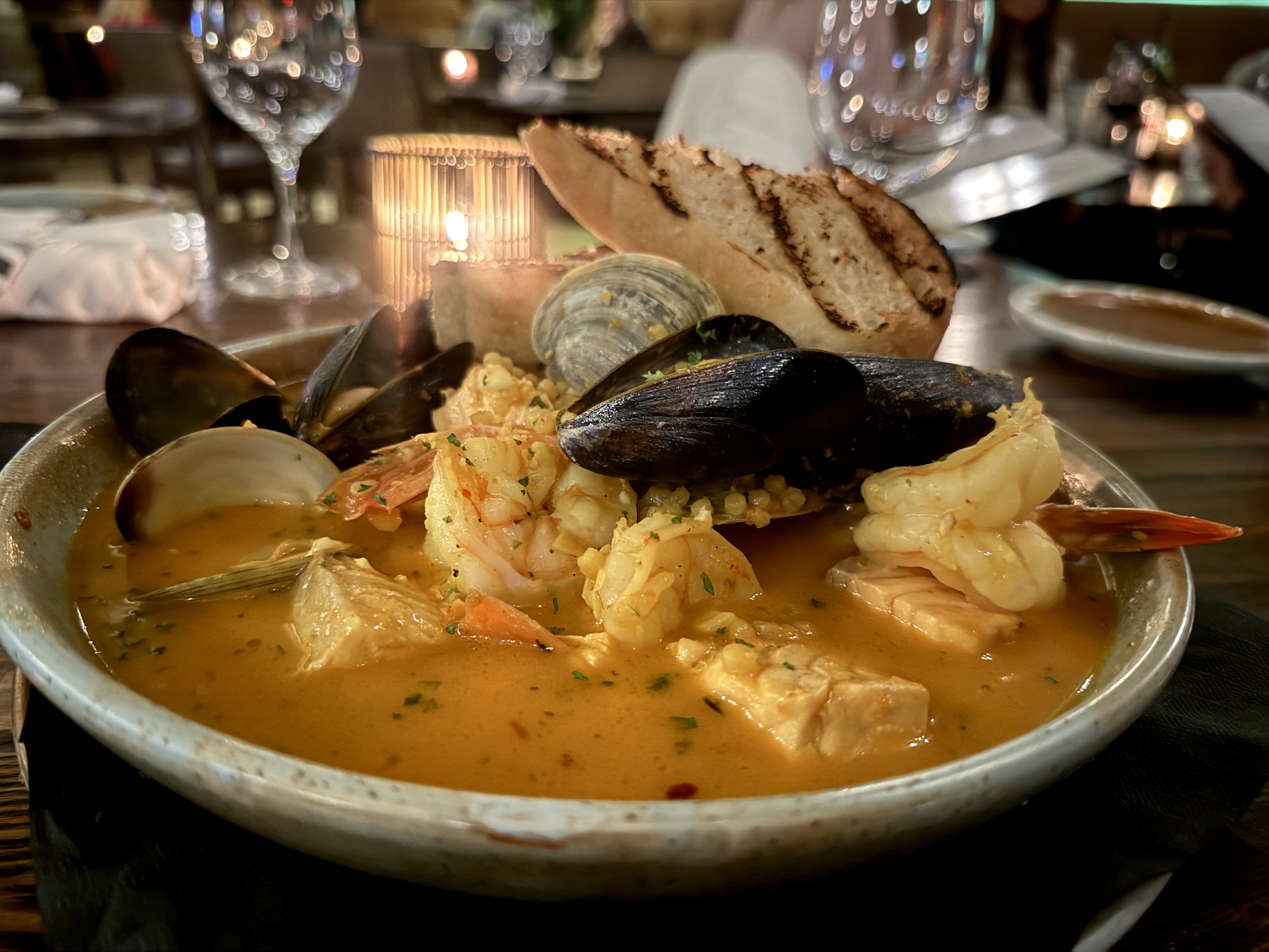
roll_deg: -2.9
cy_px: 476
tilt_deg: -26.1
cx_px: 634
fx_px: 880
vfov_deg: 56.8
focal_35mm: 24
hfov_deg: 71.6
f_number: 1.78
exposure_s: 1/9
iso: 1600
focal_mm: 6.76
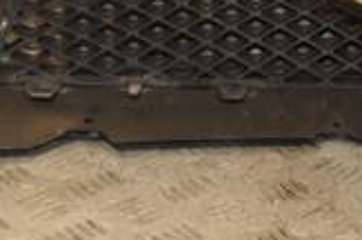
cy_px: -13
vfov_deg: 7.7
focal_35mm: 177
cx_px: 484
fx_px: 1776
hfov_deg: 11.3
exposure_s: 1/200
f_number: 5.6
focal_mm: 32
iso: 800
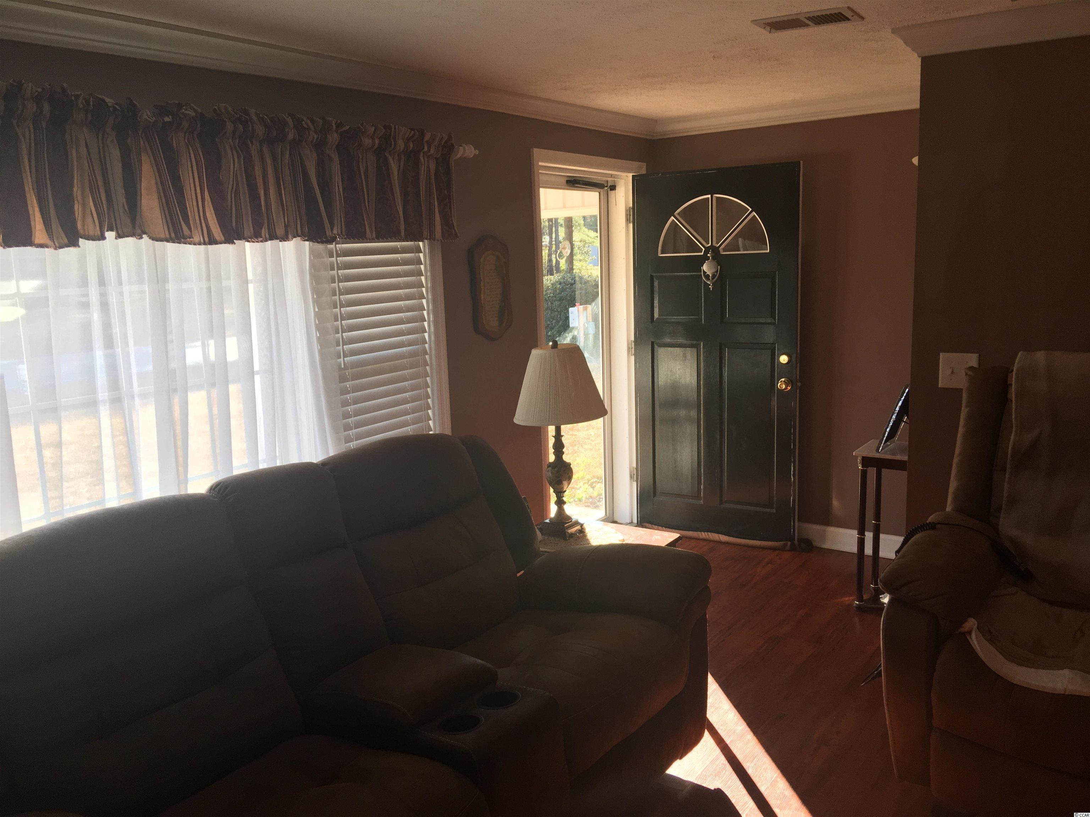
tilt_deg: -9.0
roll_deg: +1.5
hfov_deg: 61.7
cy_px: 408
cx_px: 545
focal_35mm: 29
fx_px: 913
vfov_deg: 48.2
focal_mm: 4.15
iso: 40
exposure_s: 1/120
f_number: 2.2
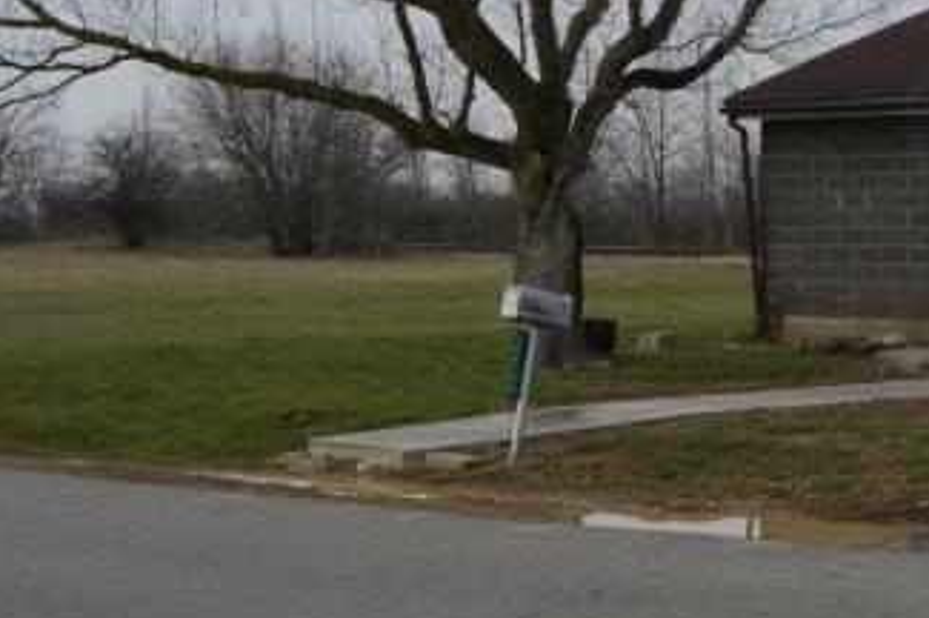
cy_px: 109
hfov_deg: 19.5
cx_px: 1231
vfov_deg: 14.1
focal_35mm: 96
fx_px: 2475
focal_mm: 18
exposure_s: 1/500
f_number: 8
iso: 100
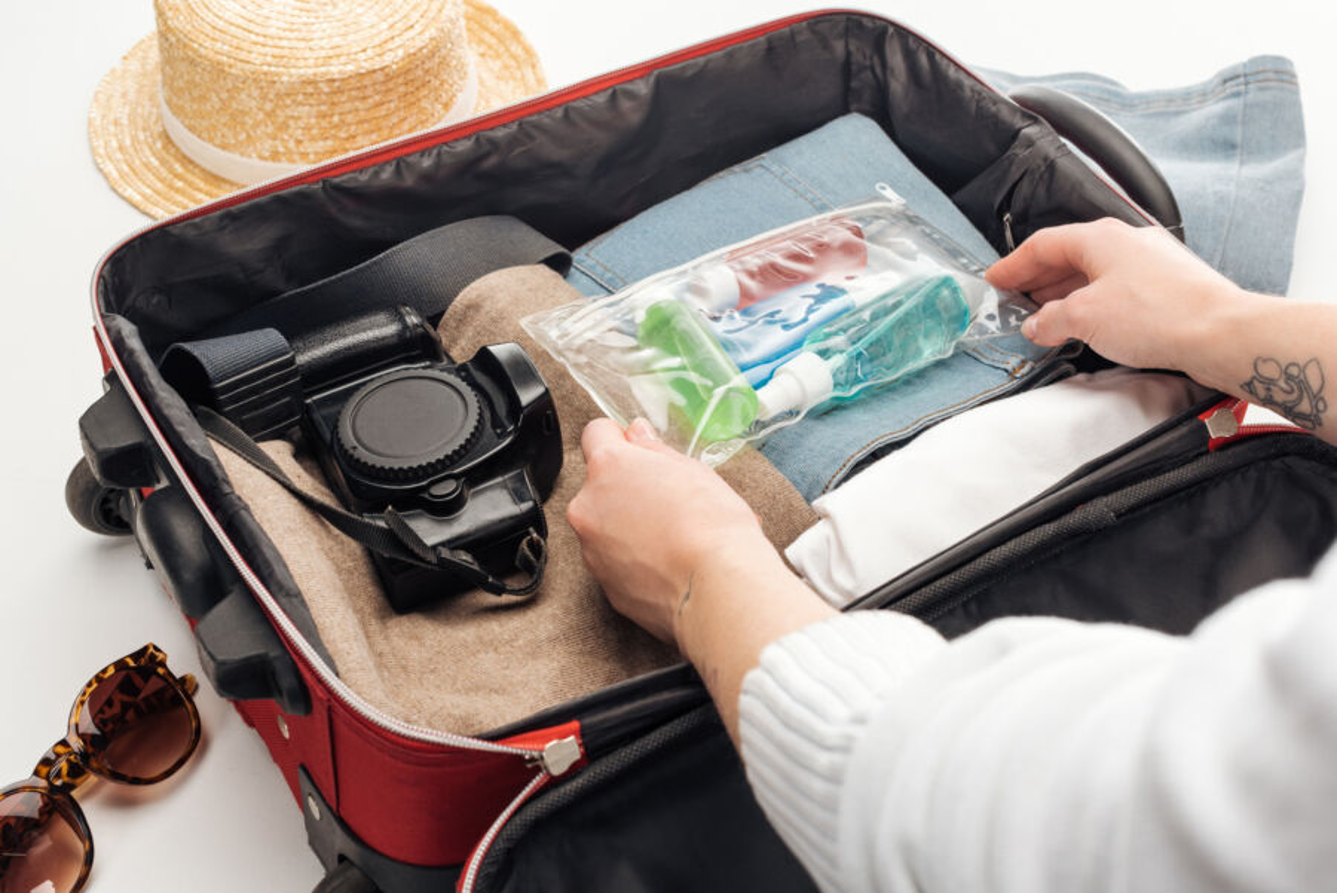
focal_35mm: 50
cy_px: 446
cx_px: 668
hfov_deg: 39.6
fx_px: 1858
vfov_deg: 27.0
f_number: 9
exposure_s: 1/160
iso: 200
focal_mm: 50
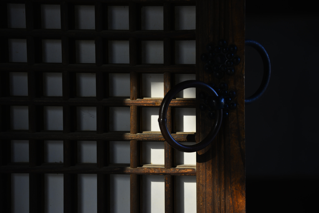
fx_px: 1028
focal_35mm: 116
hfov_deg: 17.6
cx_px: 160
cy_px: 106
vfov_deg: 11.8
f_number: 6.3
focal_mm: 116
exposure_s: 1/100
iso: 200
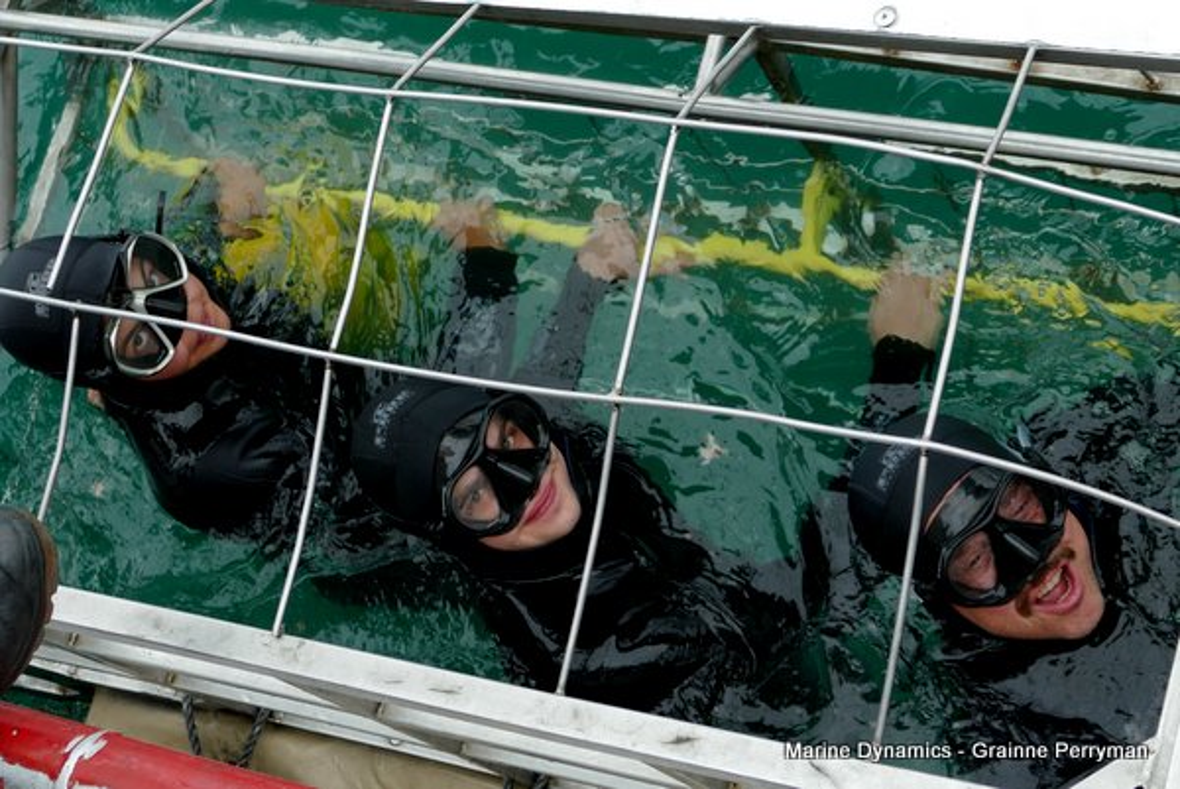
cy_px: 394
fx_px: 1706
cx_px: 590
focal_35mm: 52
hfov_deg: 38.2
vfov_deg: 26.0
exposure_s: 1/400
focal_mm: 19.11
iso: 125
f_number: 3.4
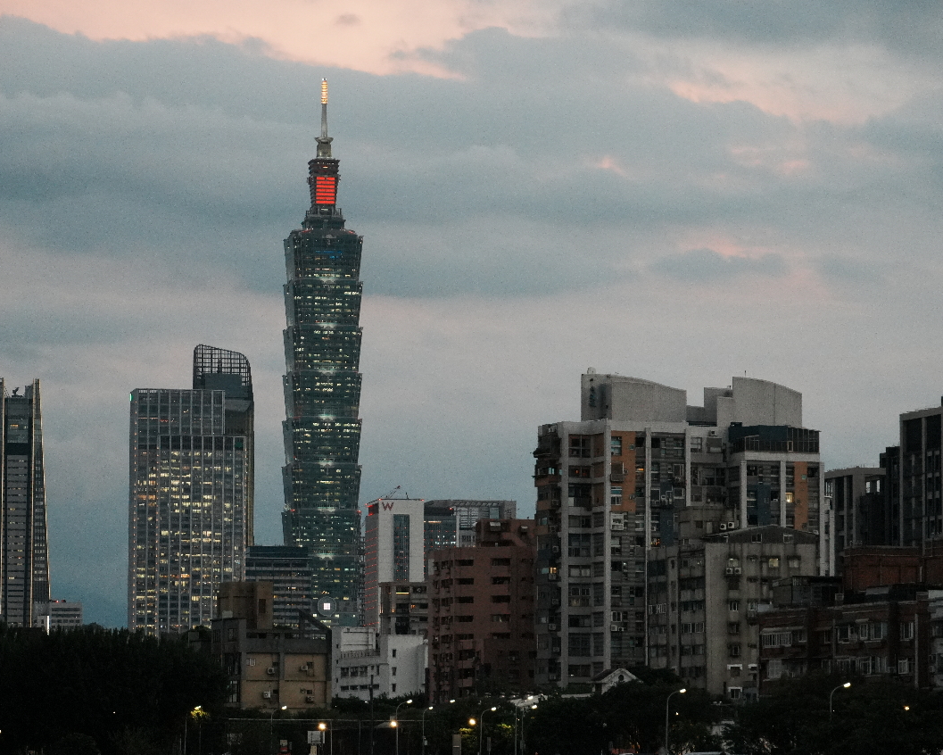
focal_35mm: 150
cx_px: 461
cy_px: 380
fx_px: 4187
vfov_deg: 10.3
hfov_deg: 12.8
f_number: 5.6
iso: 2500
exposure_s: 1/200
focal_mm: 88
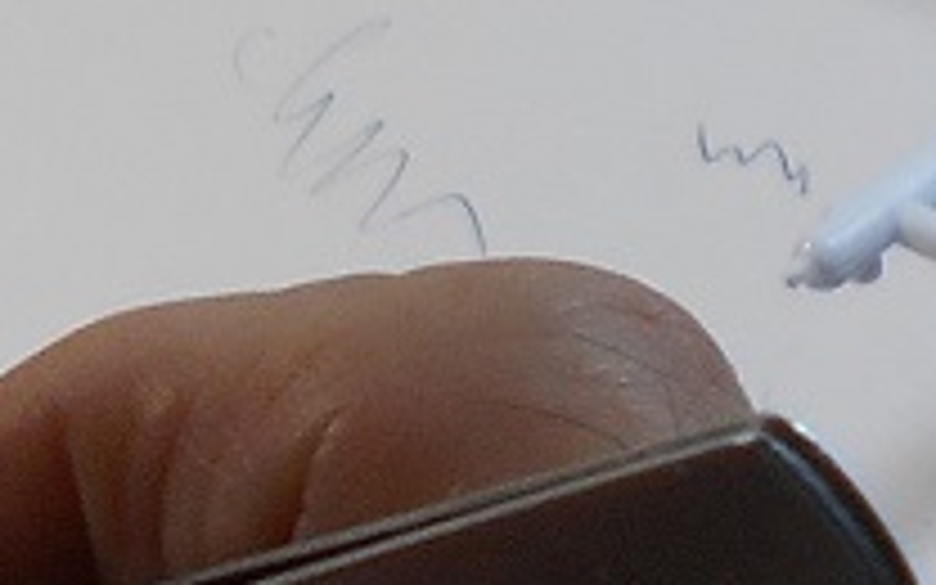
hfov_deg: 22.1
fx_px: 2143
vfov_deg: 14.6
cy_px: 846
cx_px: -279
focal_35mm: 84
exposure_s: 1/100
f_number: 3.4
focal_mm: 5.1
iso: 80
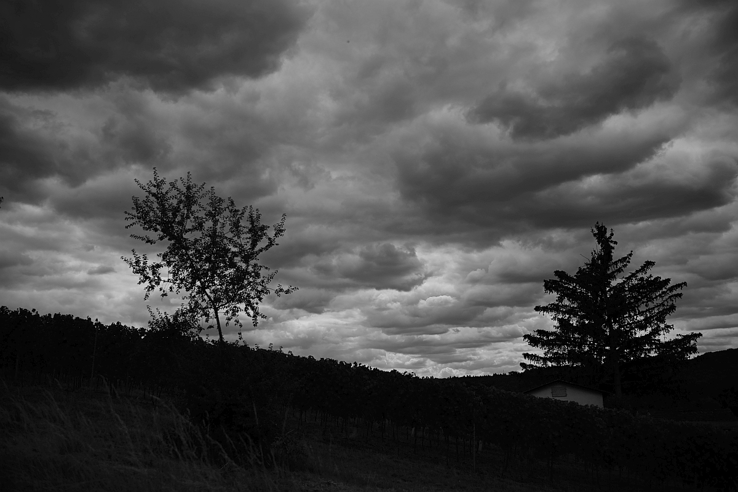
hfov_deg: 54.4
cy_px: 246
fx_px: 717
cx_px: 369
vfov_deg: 37.9
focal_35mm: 35
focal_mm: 35
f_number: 2.5
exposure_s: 1/8000
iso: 100
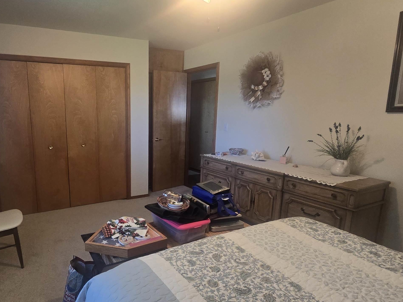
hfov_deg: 76.6
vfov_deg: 63.4
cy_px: 158
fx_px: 244
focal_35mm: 21
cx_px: 136
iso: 250
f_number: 2.2
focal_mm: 2.2
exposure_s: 1/60
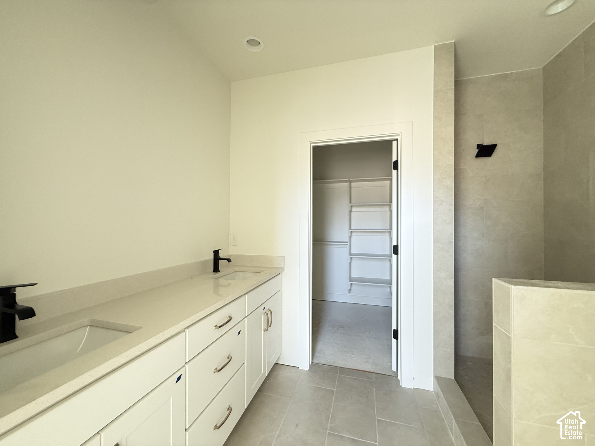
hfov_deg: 102.1
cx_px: 298
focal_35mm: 14
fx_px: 241
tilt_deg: +0.1
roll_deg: -0.7
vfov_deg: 85.7
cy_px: 223
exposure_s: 1/83
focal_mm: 2.22
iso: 400
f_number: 2.2
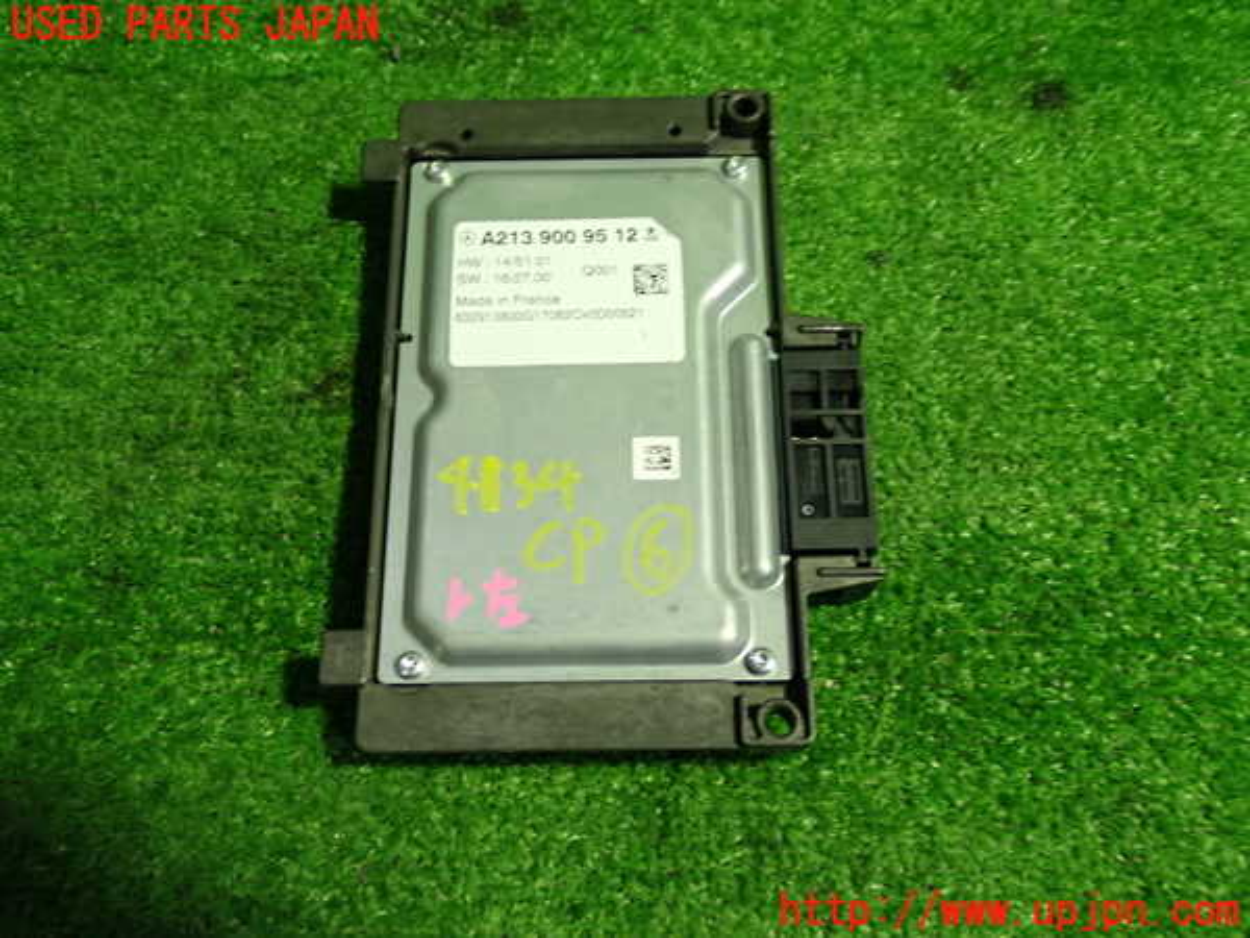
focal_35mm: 36
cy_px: 469
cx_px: 625
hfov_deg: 51.4
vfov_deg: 39.7
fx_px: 1300
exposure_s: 1/40
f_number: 2.5
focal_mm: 6.37
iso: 250
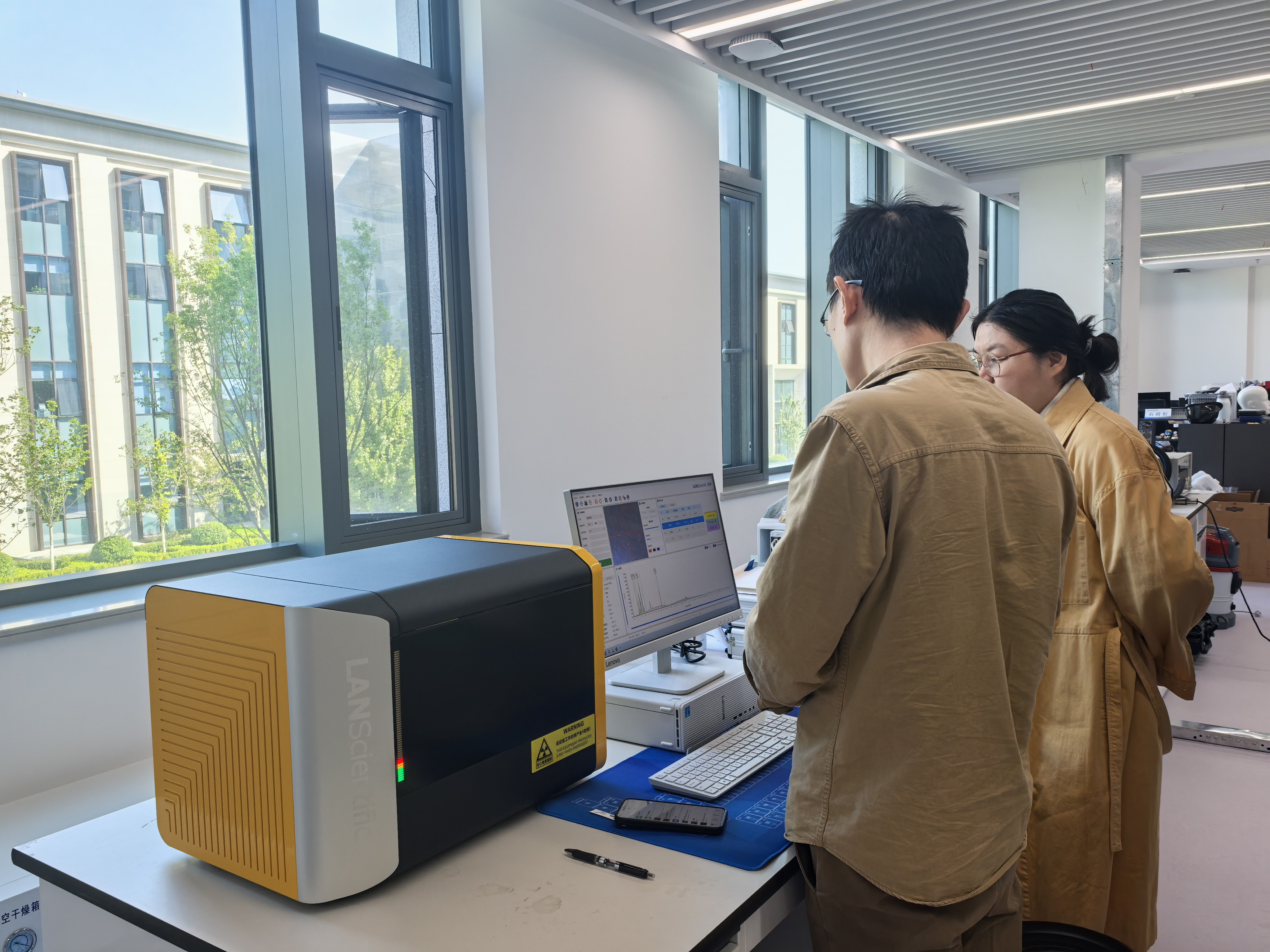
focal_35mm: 27
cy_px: 476
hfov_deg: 65.3
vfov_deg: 51.4
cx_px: 635
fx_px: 991
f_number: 4
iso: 200
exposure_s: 1/50
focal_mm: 6.98
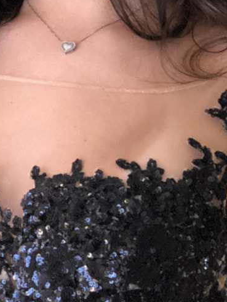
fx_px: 1478
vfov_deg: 11.7
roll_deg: -1.3
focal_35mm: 169
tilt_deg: +3.2
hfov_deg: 8.8
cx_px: 46
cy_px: 71
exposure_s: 1/24
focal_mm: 6
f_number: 2.4
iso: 160
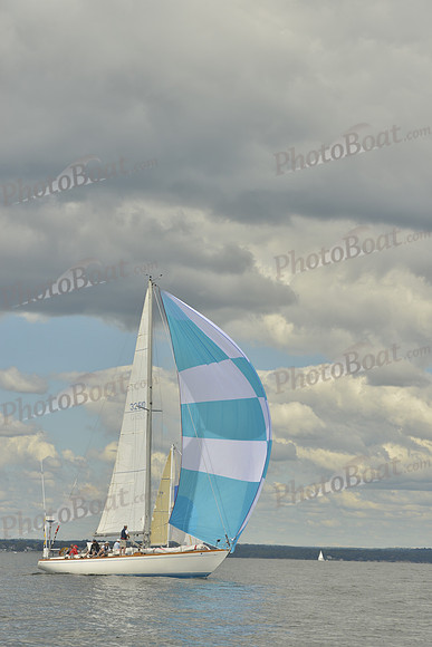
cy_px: 324
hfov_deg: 14.4
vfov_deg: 21.5
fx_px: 1709
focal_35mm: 95
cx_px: 216
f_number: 9
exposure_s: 1/1000
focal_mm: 95
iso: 200
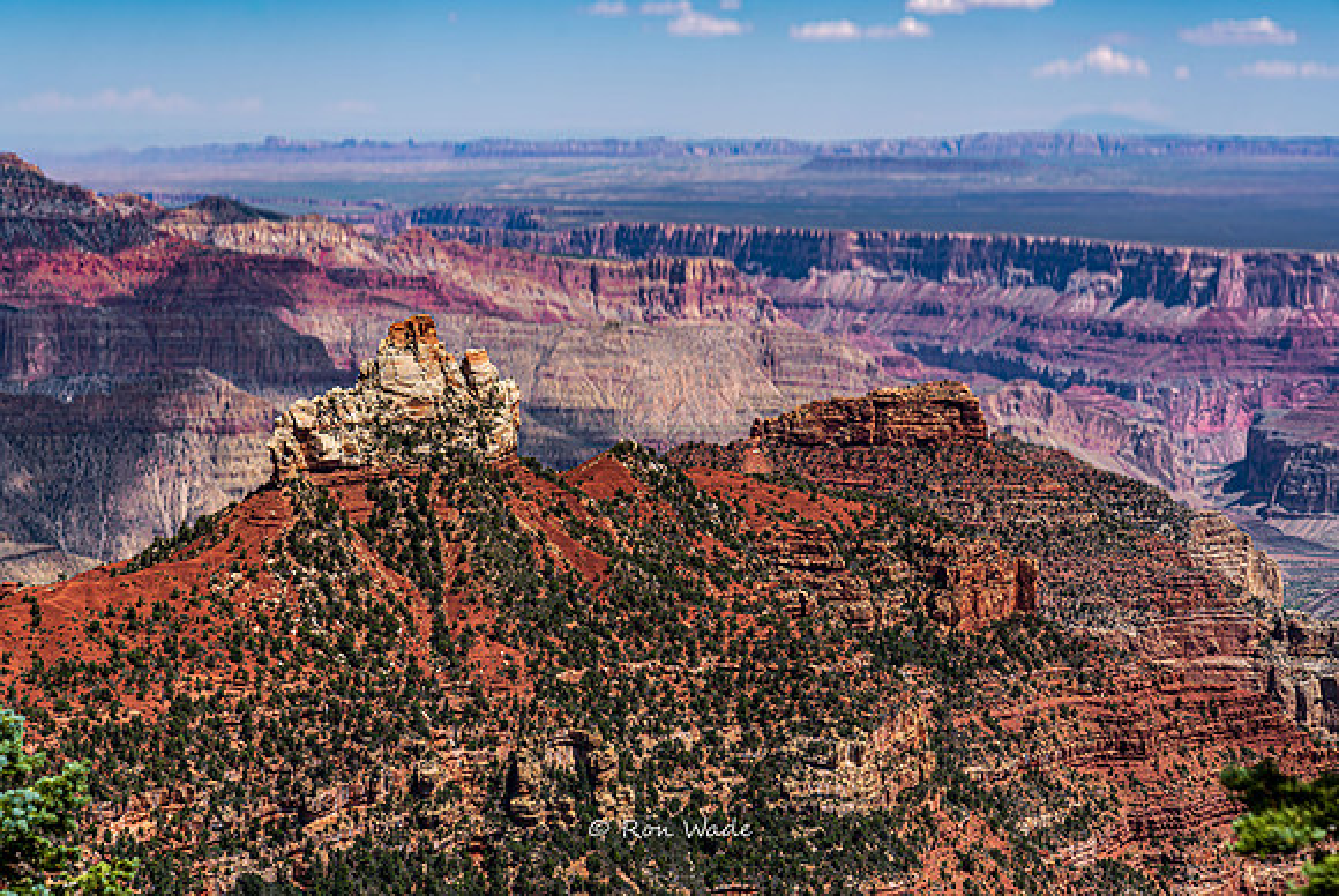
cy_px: 453
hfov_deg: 27.8
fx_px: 2704
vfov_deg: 18.8
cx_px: 659
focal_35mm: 73
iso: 100
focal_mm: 70
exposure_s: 1/640
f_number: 7.1
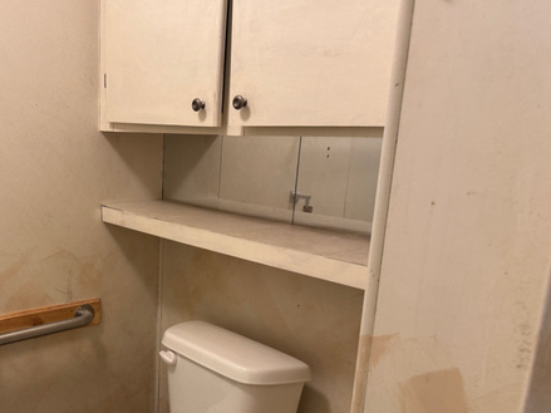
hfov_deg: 50.9
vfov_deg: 40.3
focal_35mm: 35
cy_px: 267
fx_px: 557
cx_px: 154
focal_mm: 6.76
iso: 160
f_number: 1.78
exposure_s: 1/60
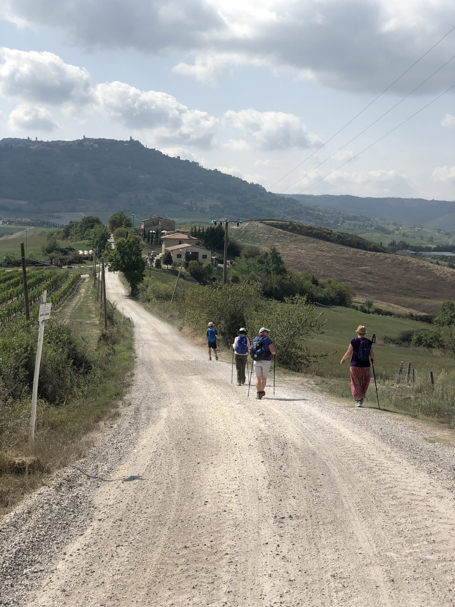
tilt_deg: -4.5
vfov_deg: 36.8
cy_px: 304
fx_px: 911
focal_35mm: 52
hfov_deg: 28.0
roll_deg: -0.9
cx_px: 228
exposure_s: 1/1919
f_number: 2.4
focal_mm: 6
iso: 16
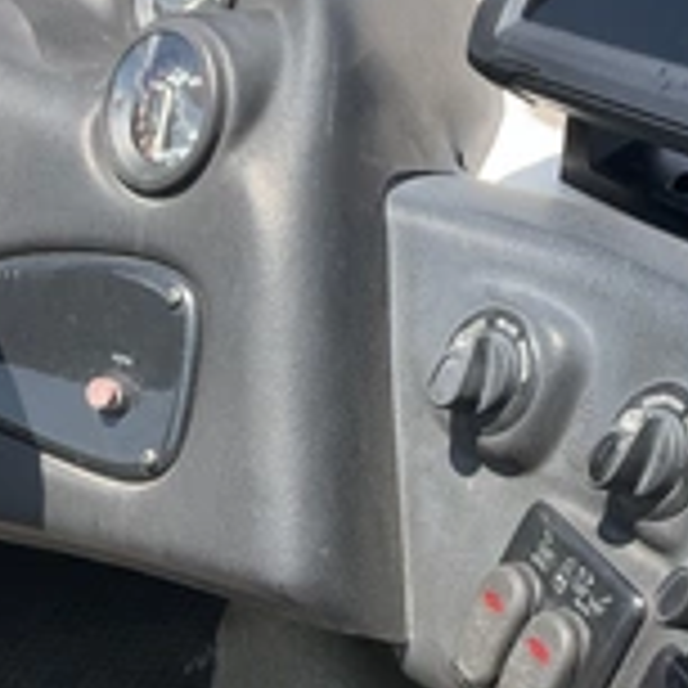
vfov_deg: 25.3
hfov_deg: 25.7
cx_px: 360
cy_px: 540
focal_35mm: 67
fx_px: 1507
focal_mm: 3
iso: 25
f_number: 1.8
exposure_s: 1/898
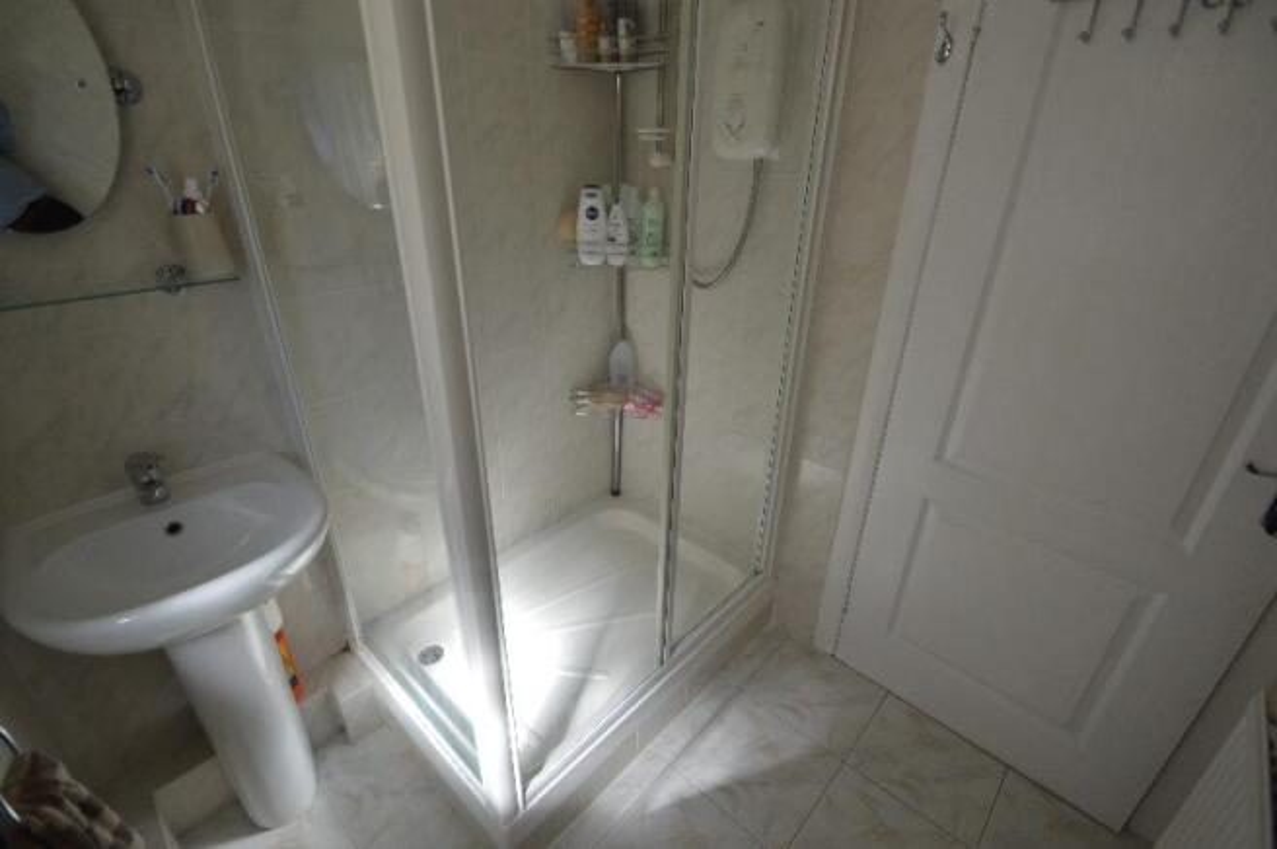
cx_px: 638
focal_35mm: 15
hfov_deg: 100.4
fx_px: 532
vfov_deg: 77.2
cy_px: 424
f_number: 3.5
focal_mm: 10
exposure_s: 1/500
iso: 500
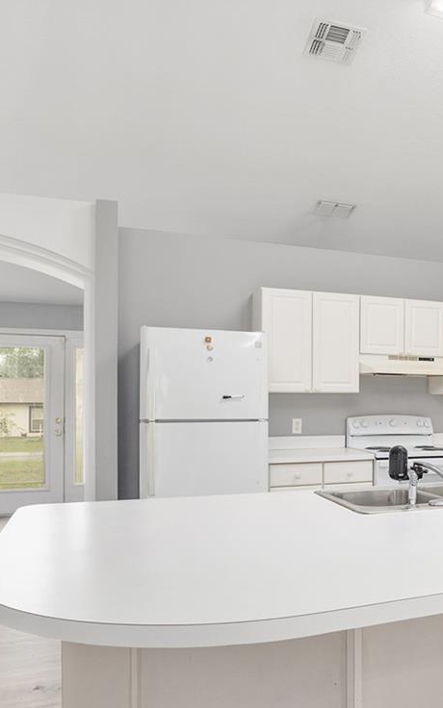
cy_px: 407
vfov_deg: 60.9
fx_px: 599
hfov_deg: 37.6
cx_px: 409
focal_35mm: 31
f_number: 7.1
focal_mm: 14
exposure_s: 1/3
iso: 250
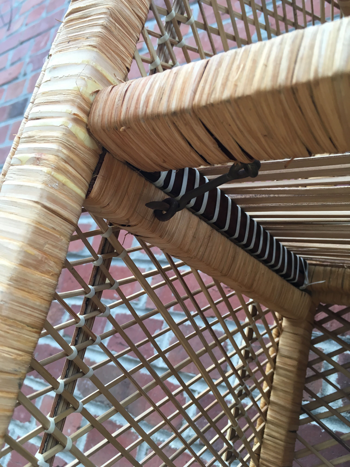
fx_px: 391
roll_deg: -11.6
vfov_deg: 61.7
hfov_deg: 48.2
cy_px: 234
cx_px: 175
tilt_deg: +16.0
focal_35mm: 29
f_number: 2.2
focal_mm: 4.15
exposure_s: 1/33
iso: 25
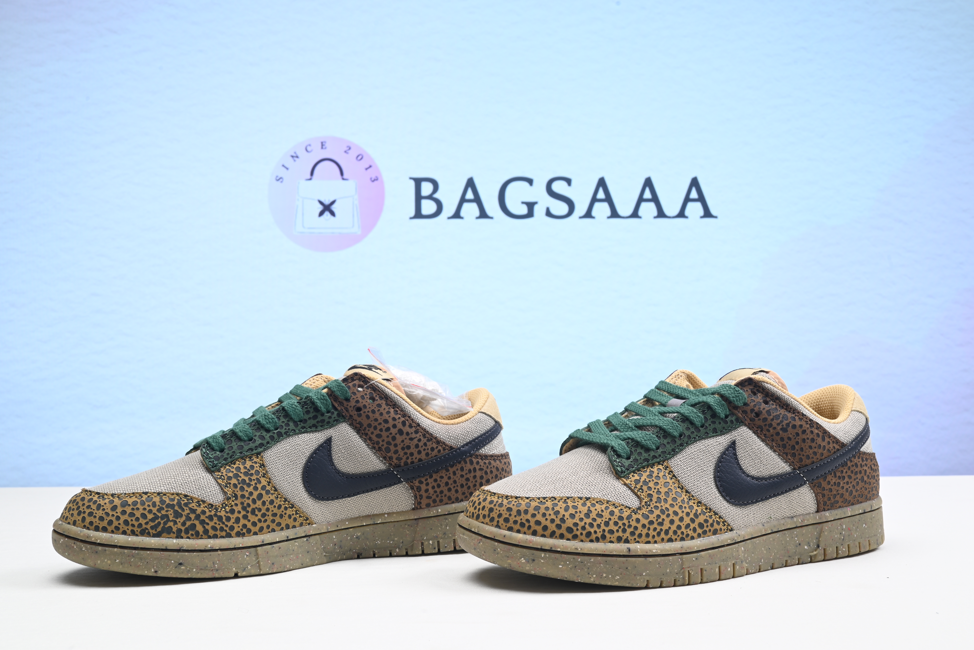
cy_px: 325
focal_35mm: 39
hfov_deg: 49.5
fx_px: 1056
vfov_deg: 34.2
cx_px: 487
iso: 100
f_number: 16
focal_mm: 39
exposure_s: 1/2
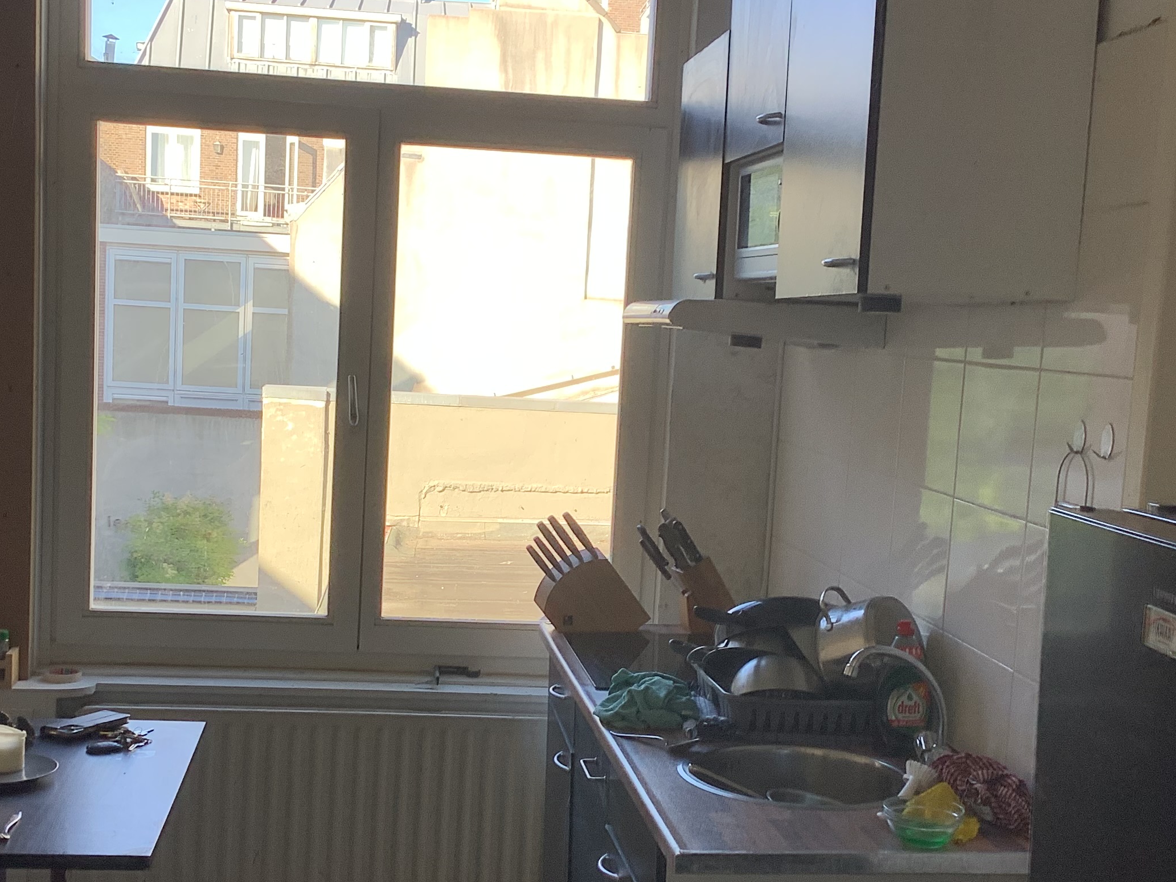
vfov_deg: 29.6
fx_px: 1665
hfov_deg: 38.9
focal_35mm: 49
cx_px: 523
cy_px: 508
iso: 40
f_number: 2.4
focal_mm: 3.3
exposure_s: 1/120
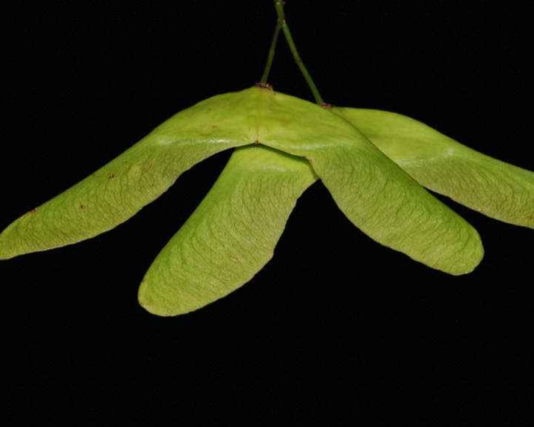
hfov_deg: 16.3
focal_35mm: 118
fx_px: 1860
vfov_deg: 13.1
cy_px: 192
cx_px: 318
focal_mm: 55
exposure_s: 1/60
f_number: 20
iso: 400
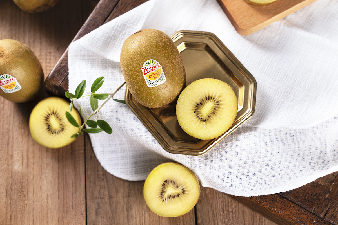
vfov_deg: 19.5
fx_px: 657
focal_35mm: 70
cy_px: 112
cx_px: 169
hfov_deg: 28.8
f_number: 5.6
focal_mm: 70
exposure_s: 1/125
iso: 100
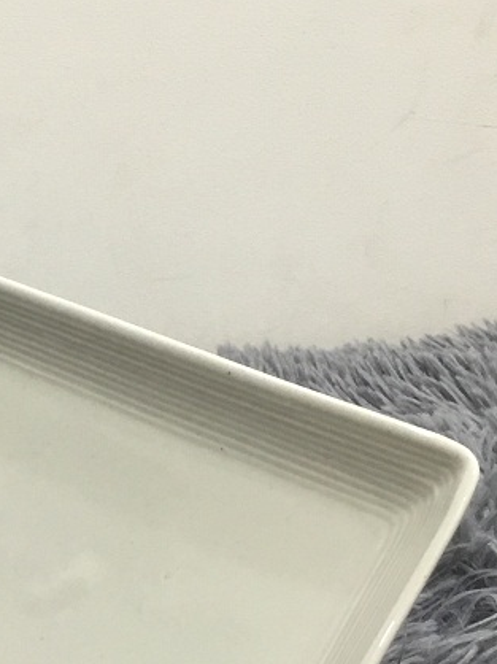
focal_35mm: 89
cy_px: 512
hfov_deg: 16.3
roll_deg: +0.4
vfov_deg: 21.8
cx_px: 10
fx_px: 1706
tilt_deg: -16.5
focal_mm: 3.3
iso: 100
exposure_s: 1/33
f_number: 2.4
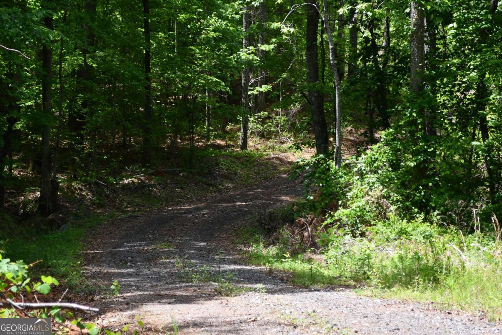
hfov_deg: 22.1
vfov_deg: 14.9
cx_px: 251
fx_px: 1283
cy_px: 168
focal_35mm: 92
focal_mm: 46
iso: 160
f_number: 5.3
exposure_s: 1/250
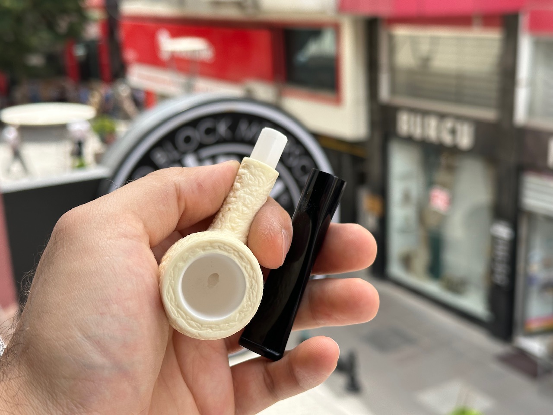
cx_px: 276
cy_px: 208
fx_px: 767
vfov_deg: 30.3
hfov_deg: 39.7
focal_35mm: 48
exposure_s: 1/1120
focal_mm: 6.86
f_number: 1.78
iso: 64
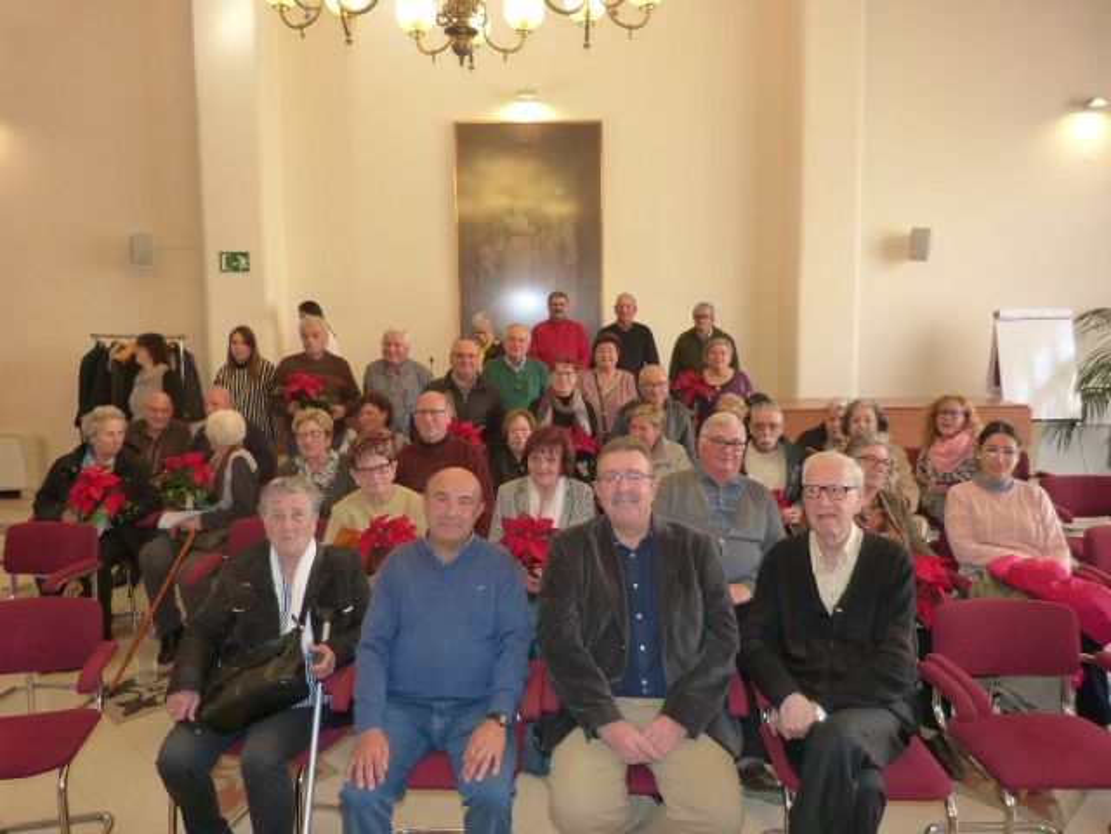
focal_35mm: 25
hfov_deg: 69.4
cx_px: 556
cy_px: 417
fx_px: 802
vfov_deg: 54.9
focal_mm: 4.5
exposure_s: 1/60
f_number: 2.8
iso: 500
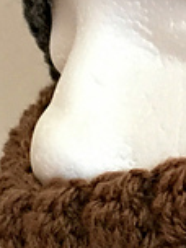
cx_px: 295
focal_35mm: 122
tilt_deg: -11.4
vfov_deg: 16.1
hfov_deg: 11.5
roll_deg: -0.7
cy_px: 176
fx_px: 874
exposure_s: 1/15
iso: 250
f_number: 2.2
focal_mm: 4.15
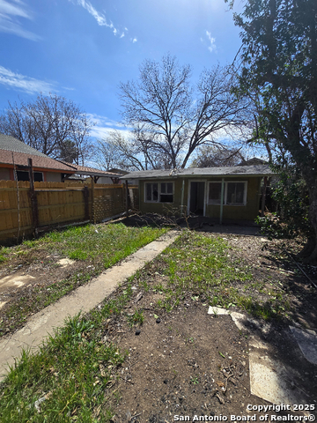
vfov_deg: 106.2
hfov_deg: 89.9
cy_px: 212
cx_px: 158
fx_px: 159
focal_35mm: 13
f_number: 2.2
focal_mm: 2.2
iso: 50
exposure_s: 1/2565
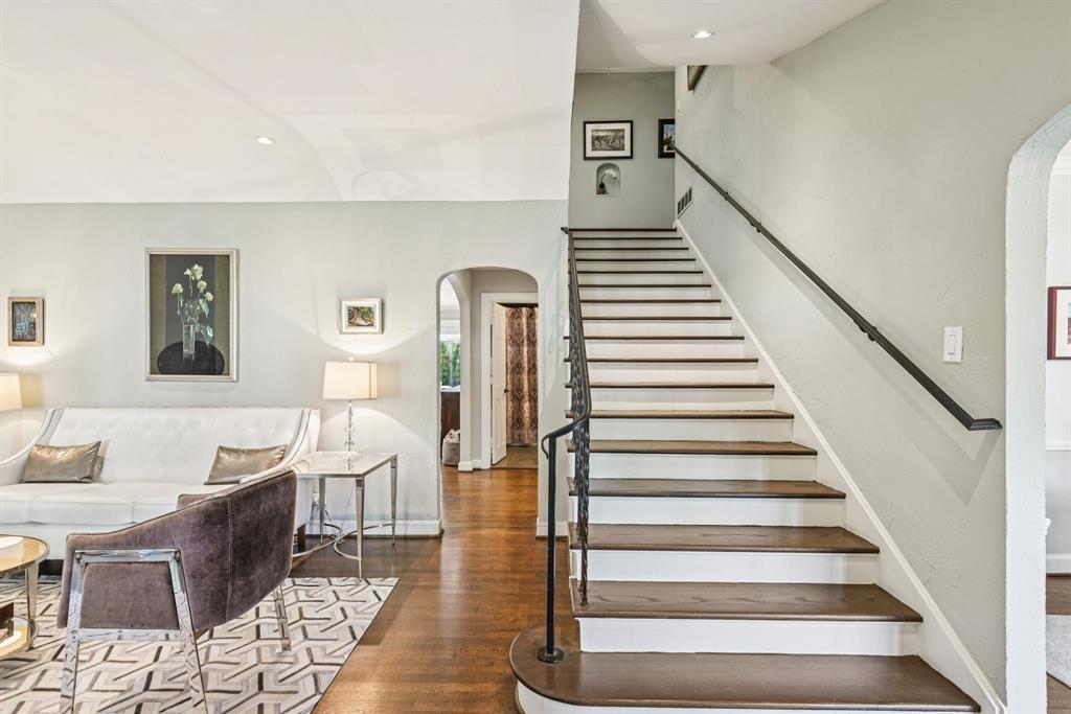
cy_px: 357
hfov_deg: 93.3
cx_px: 536
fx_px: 506
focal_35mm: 17
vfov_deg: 70.5
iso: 400
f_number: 8
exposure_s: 1/10
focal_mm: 17
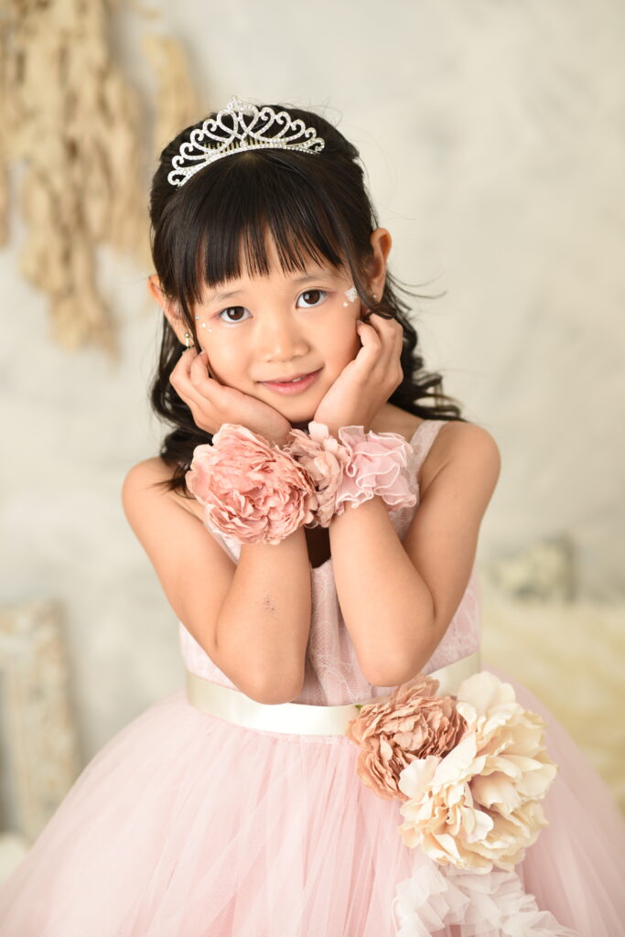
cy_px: 468
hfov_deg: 16.1
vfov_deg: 23.9
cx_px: 312
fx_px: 2213
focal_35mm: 85
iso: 100
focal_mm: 85
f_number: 2.8
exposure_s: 1/160
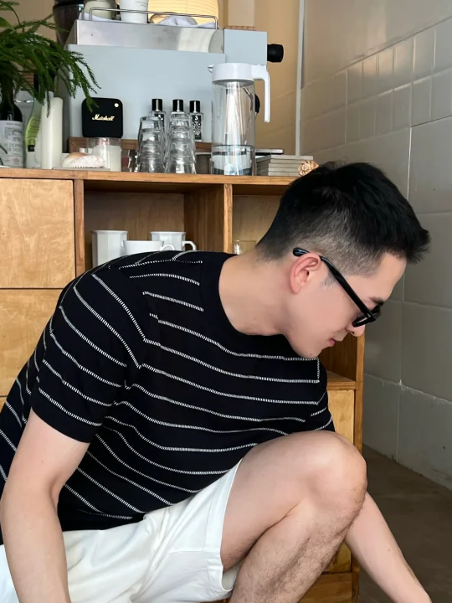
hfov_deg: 28.0
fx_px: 905
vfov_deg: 36.7
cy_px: 363
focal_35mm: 52
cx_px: 233
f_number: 1.5
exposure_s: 1/121
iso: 80
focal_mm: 5.7
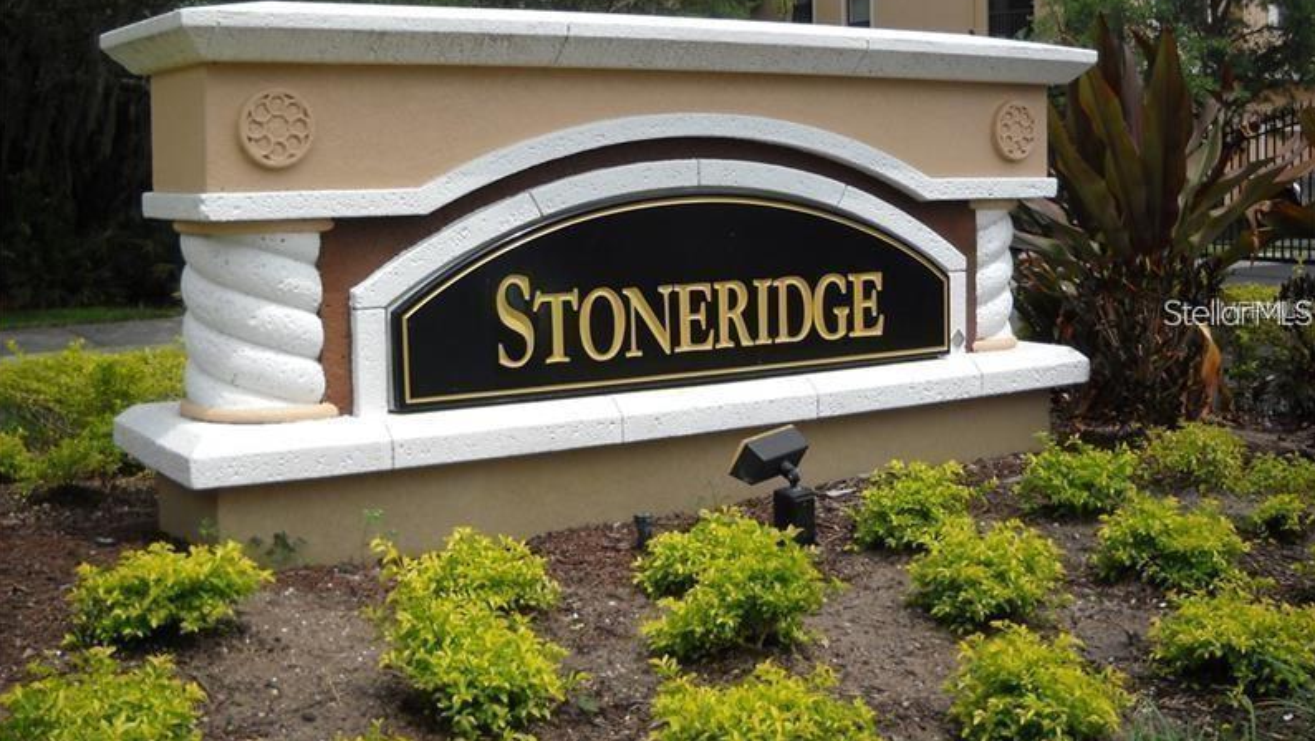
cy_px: 312
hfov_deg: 45.5
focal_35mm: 45
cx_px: 658
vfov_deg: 26.5
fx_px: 1569
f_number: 5.5
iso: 64
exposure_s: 1/284
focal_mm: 6.72
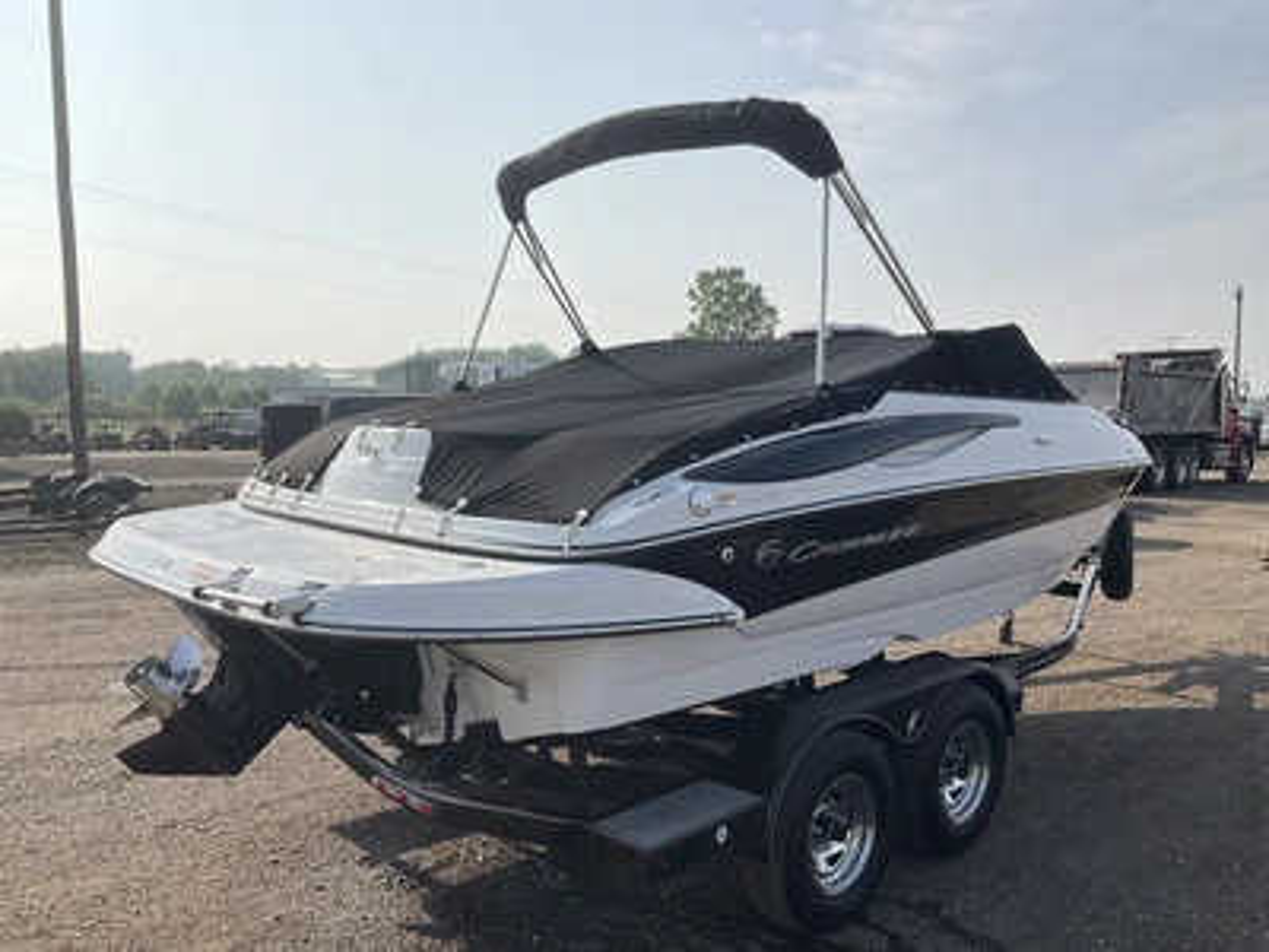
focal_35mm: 29
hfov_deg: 61.7
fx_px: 1063
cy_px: 476
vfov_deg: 48.2
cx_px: 634
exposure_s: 1/3788
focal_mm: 3
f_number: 1.8
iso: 25
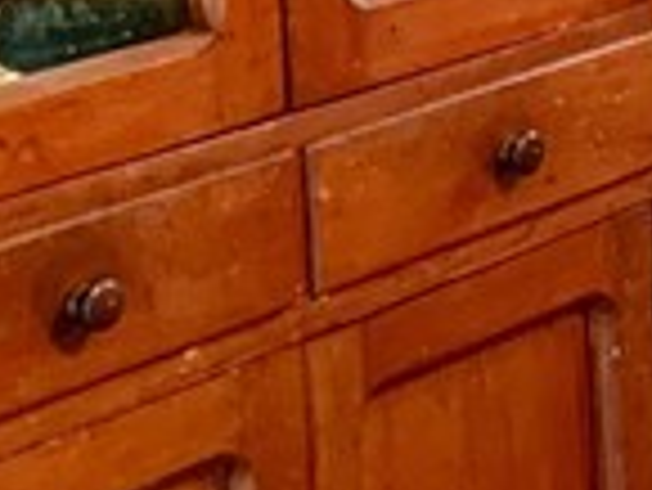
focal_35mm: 184
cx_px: 1925
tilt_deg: -9.1
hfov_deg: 8.9
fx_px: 3469
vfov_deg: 7.9
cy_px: -265
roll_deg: +0.7
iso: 250
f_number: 1.8
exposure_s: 1/40
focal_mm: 4.25
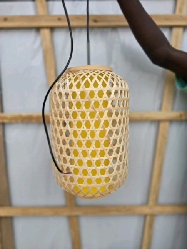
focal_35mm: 23
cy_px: 124
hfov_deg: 58.9
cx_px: 94
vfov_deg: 73.9
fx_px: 166
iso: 12
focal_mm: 6.3
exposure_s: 1/556
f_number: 1.7
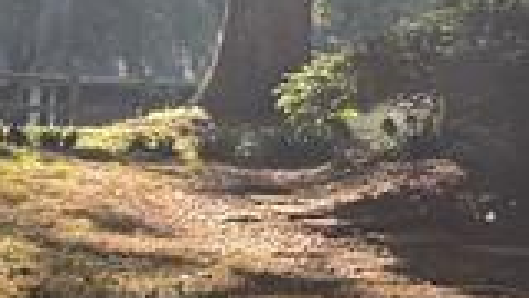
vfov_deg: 7.2
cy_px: -40
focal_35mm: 167
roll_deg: +0.2
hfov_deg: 12.1
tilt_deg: +9.3
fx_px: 2343
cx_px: 860
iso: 100
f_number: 1.78
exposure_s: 1/551
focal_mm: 6.76
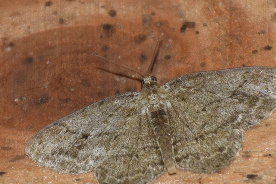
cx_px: 160
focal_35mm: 364
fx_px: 2790
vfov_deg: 3.8
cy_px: 112
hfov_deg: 5.7
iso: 320
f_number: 7.1
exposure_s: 1/60
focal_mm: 140
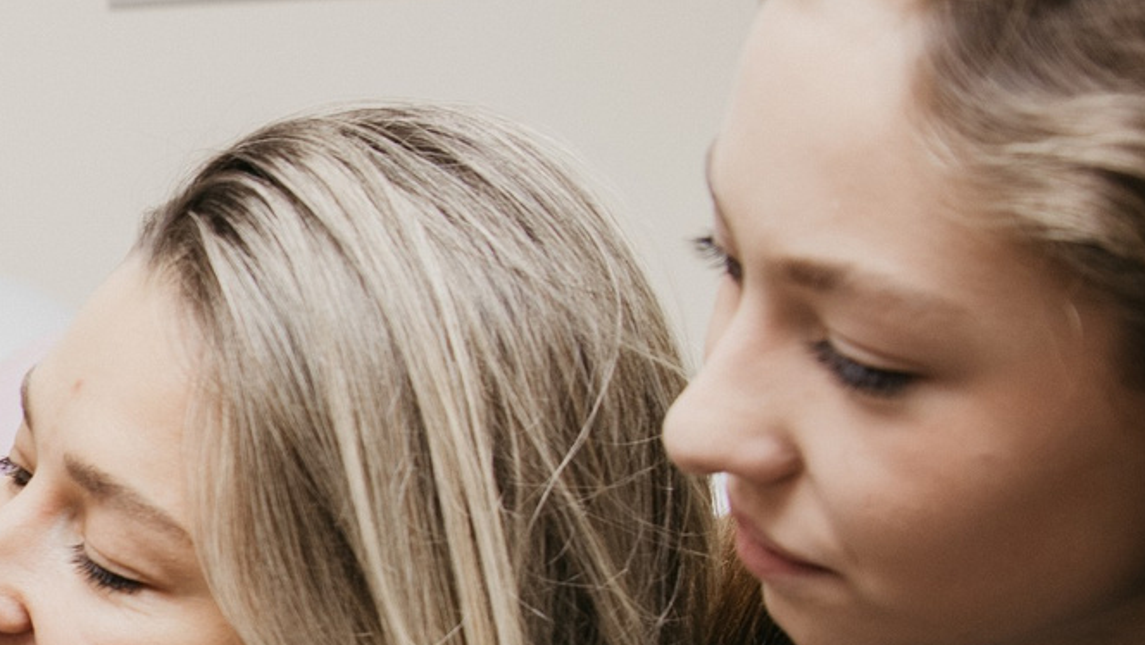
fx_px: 3310
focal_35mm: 109
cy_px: 777
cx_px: -729
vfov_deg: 10.9
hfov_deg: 17.1
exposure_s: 1/160
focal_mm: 27
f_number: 4
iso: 200
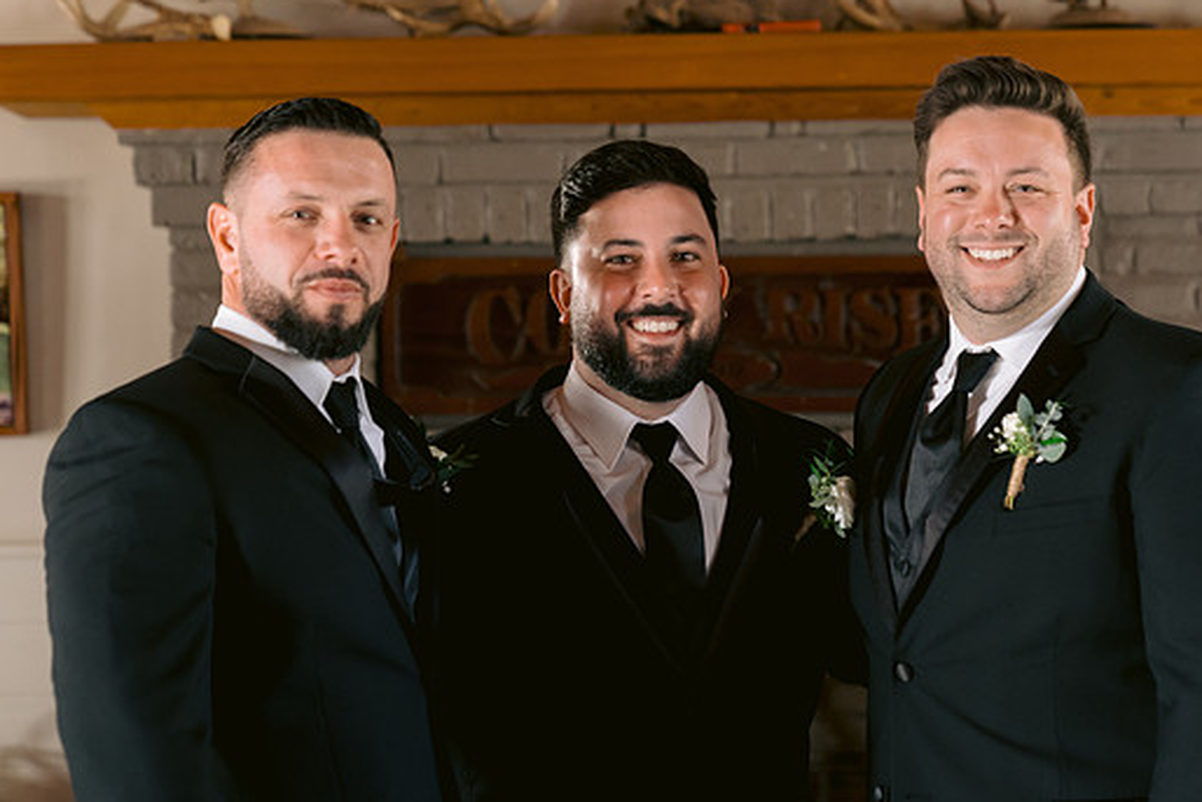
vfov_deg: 16.1
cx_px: 683
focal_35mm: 85
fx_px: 2839
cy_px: 348
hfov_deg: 23.9
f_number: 2.8
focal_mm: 70
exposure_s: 1/50
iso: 1600
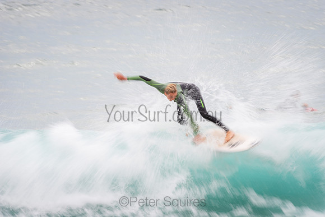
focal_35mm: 500
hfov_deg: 4.1
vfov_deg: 2.8
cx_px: 162
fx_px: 4515
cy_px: 108
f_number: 11
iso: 64
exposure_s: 1/20
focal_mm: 500
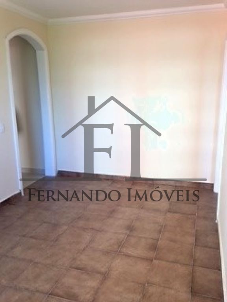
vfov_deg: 55.4
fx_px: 289
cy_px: 151
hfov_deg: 42.9
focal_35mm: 33
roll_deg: -1.2
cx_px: 114
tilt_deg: -12.8
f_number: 2.4
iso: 50
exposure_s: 1/20
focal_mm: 4.12
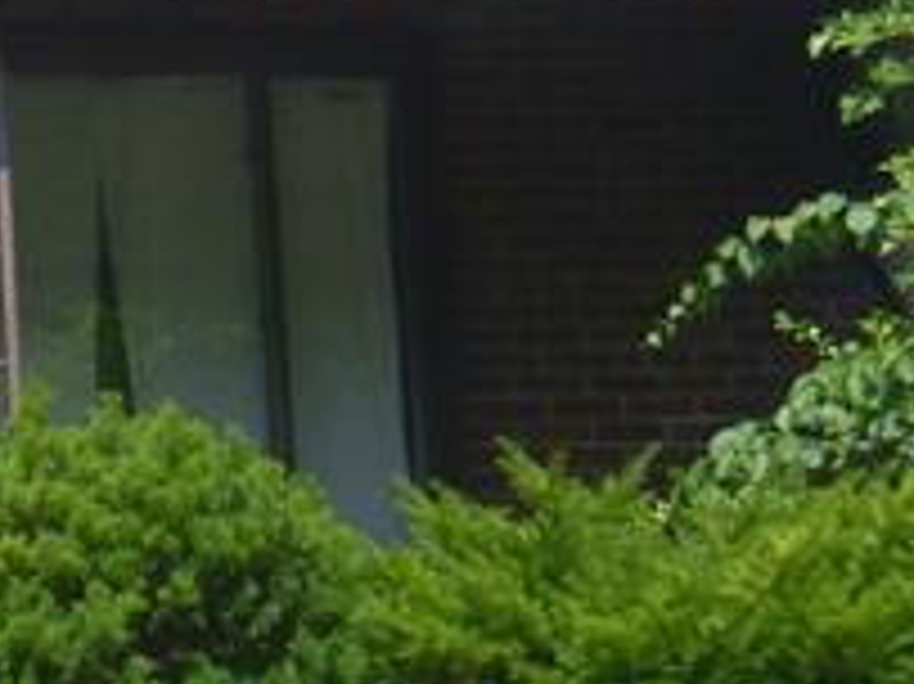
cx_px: -599
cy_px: 180
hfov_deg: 14.3
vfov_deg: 11.7
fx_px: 3325
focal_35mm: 126
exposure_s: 1/400
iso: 100
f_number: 3.9
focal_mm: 4.5
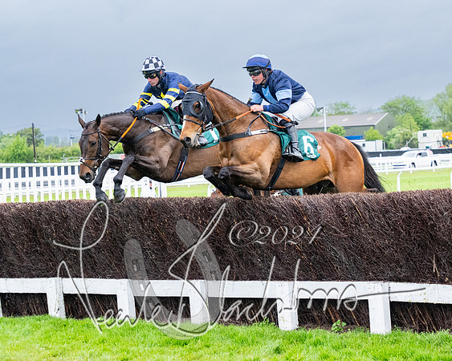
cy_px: 179
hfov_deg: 17.9
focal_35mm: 107
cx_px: 334
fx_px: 1430
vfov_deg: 14.4
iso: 2000
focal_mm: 70
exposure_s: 1/1000
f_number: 5
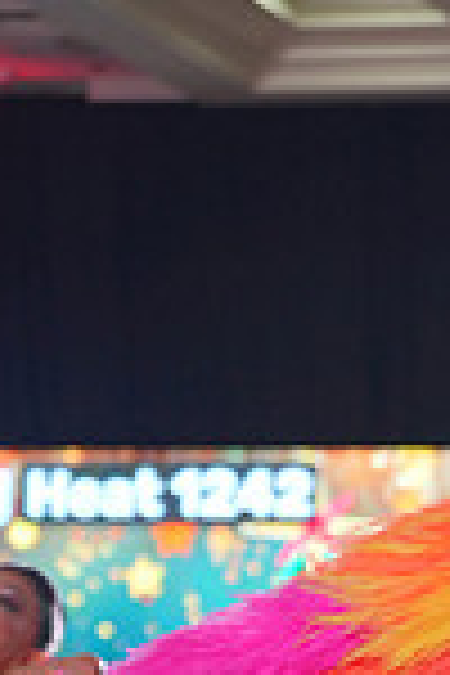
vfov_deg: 6.7
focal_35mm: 306
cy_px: 981
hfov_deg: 4.5
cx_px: 754
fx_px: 5737
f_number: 2.8
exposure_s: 1/400
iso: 800
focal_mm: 79
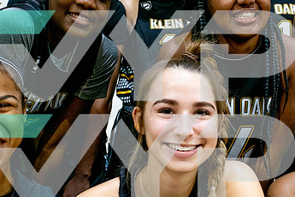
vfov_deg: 24.1
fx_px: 459
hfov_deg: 35.3
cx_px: 198
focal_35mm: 56
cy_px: 63
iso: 2500
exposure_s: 1/125
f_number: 4
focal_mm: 24
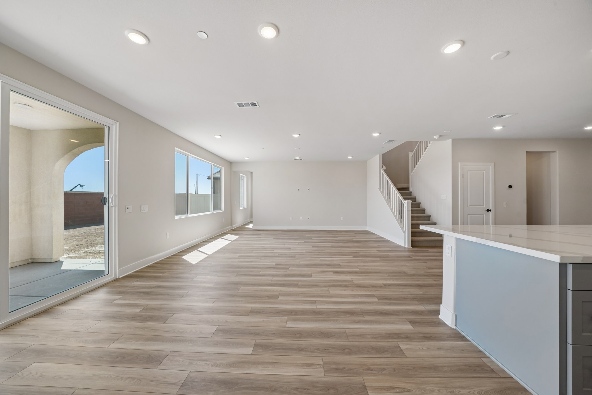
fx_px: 197
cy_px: 198
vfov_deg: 90.0
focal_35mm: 12
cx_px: 296
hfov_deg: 112.6
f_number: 8
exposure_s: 1/30
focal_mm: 12
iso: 125
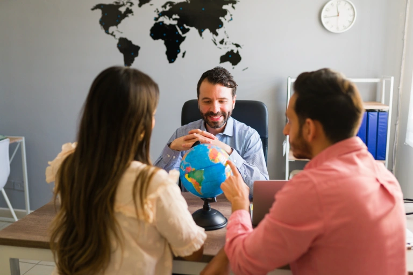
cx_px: 206
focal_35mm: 35
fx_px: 401
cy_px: 138
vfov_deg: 37.9
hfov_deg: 54.4
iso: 800
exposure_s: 1/125
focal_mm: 35
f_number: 1.8
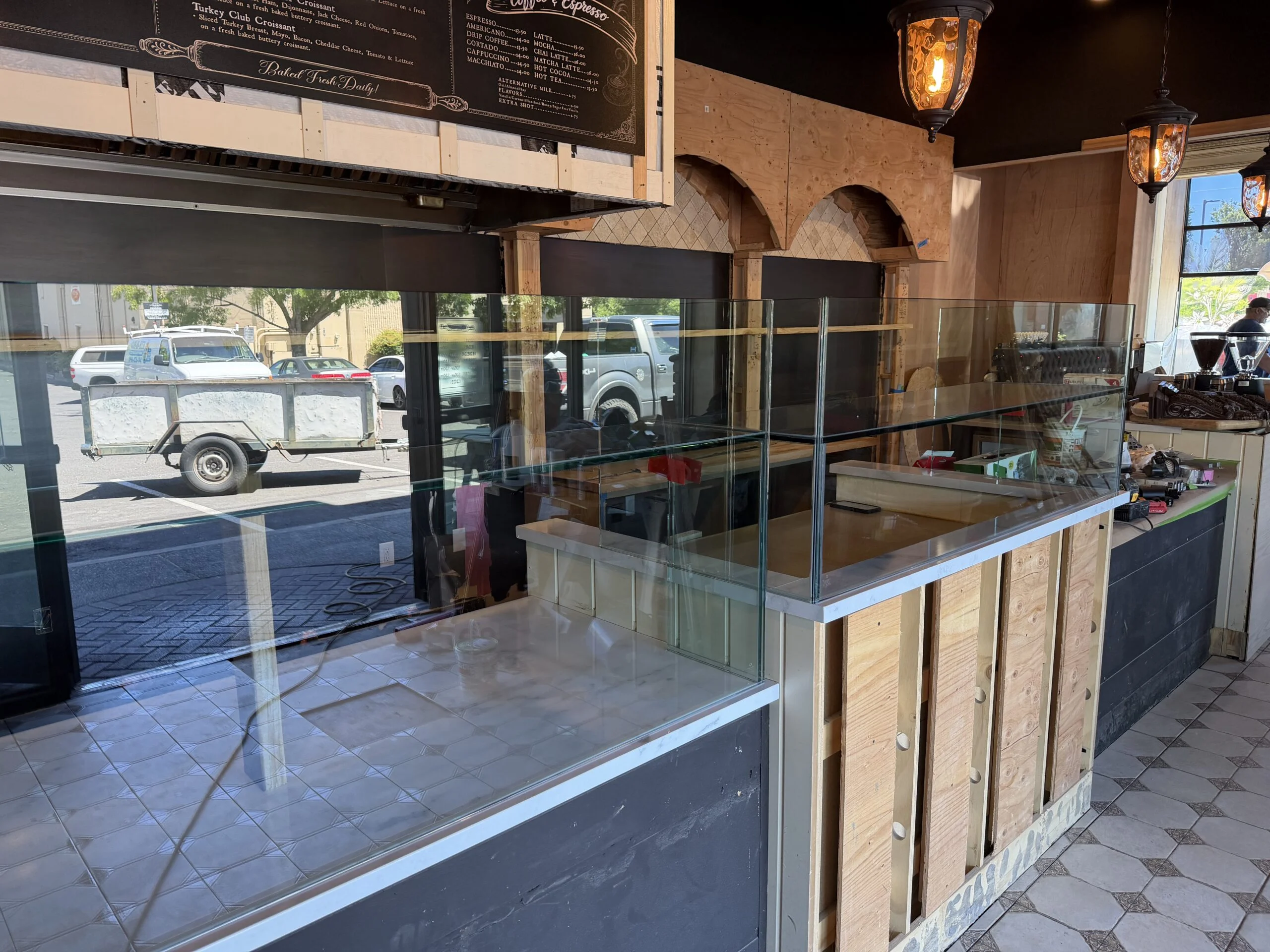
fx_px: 881
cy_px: 476
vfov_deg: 56.8
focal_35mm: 24
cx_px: 635
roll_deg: +1.4
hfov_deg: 71.6
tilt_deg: -9.4
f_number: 1.78
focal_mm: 6.76
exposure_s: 1/120
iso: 125
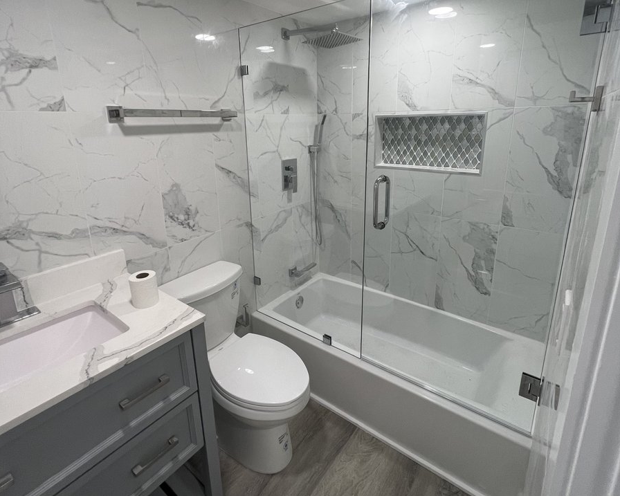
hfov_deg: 89.6
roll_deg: +1.2
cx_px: 309
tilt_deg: -14.5
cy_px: 205
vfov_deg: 76.3
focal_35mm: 17
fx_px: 312
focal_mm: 1.57
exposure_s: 1/120
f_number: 1.8
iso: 100
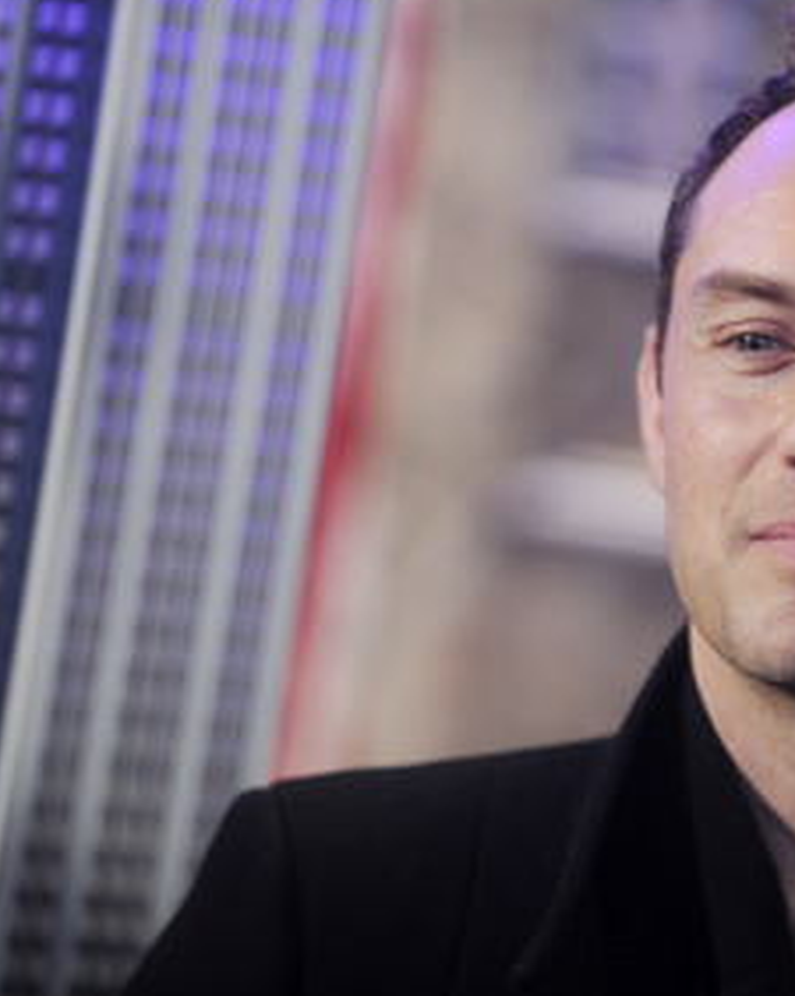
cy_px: 477
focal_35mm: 285
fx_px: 8396
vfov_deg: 6.8
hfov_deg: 5.4
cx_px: 555
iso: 1600
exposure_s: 1/125
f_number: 2.8
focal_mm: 190
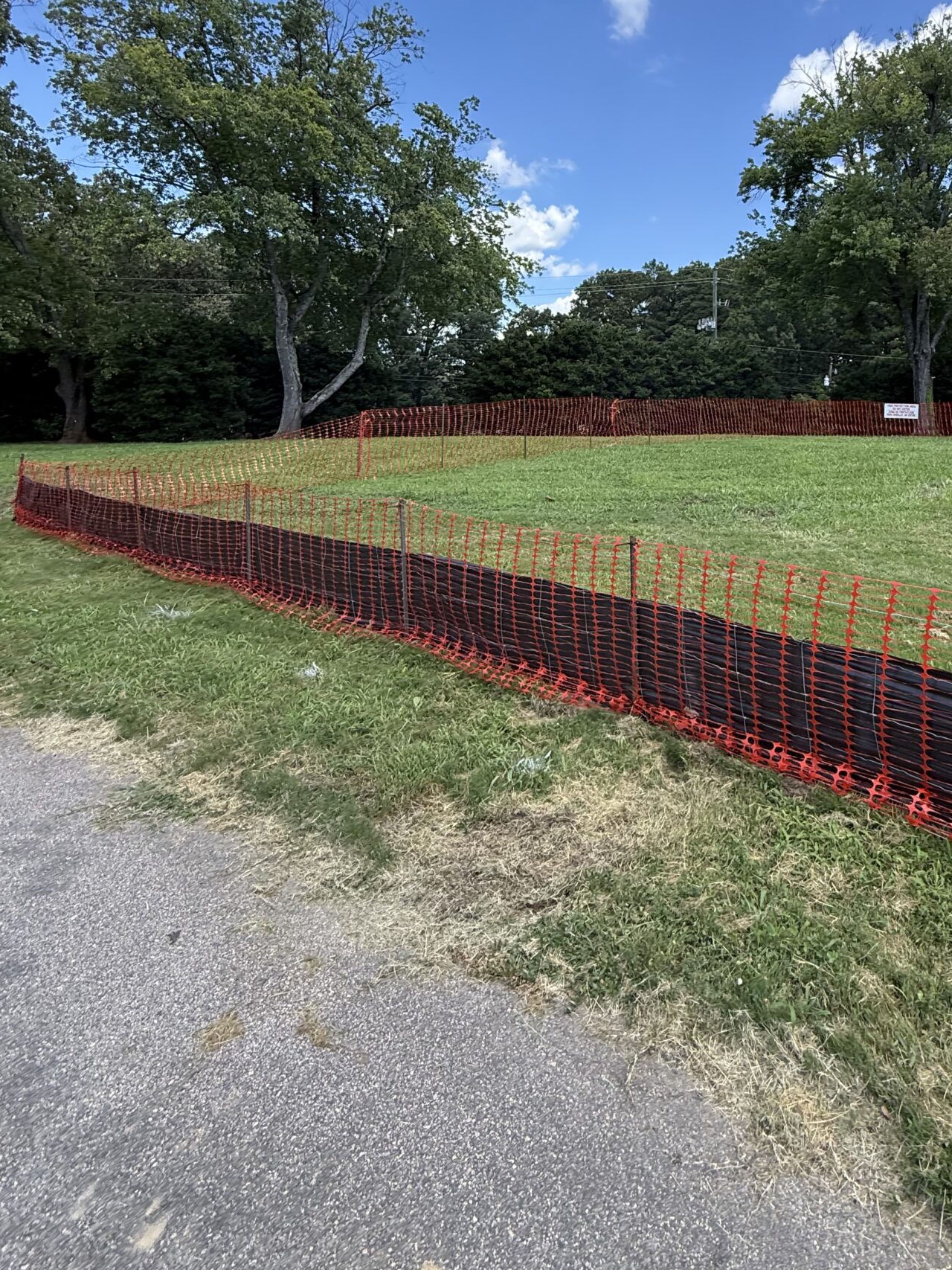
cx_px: 673
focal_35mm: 21
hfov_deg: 61.1
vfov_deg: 76.2
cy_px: 412
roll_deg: -0.9
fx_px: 770
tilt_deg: +1.1
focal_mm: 2.22
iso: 64
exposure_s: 1/841
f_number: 2.2
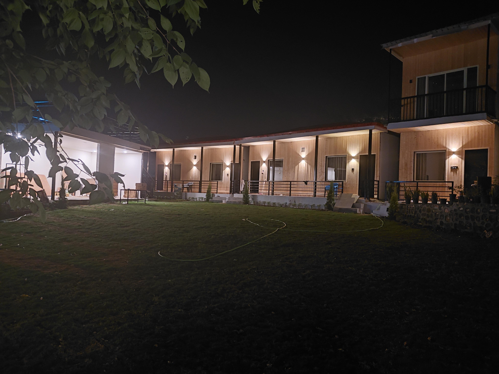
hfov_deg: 69.4
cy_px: 187
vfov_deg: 54.9
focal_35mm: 25
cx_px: 250
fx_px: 360
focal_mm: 4.69
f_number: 1.8
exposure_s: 1/10
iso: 640
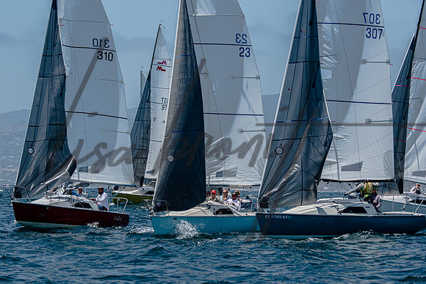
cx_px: 213
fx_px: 2663
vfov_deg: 6.1
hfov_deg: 9.1
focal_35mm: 225
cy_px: 142
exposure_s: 1/2000
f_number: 5
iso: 200
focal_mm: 150
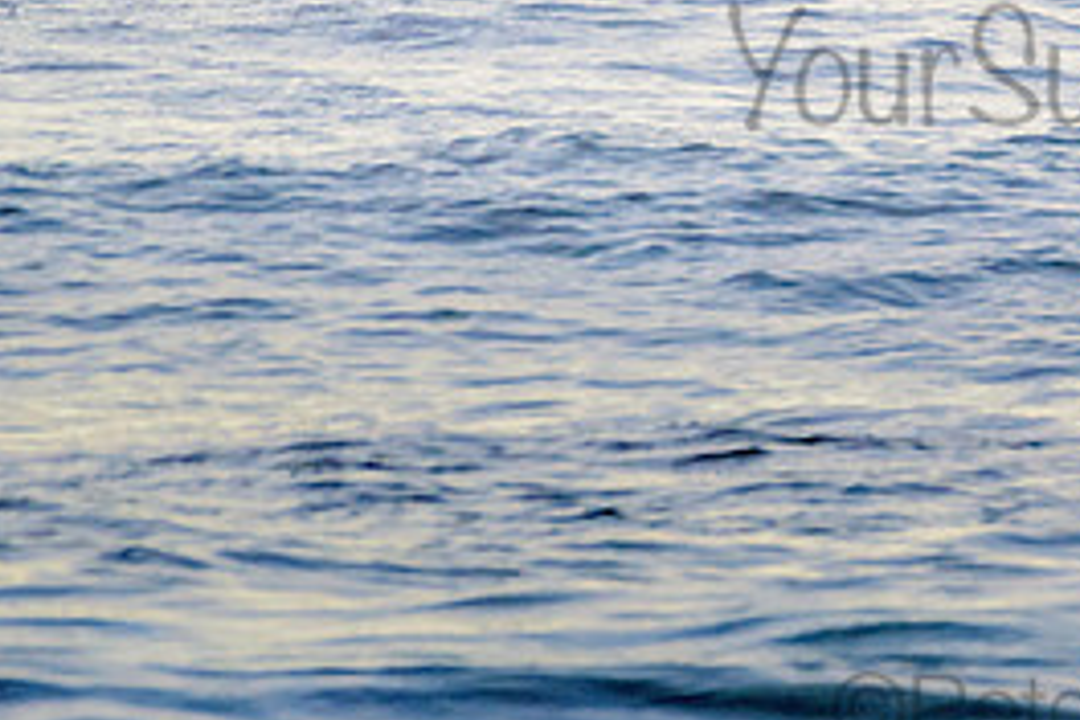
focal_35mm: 1456
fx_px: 43677
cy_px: -215
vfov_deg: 0.9
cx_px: 1291
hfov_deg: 1.4
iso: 1000
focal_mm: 500
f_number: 5.6
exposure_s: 1/1250
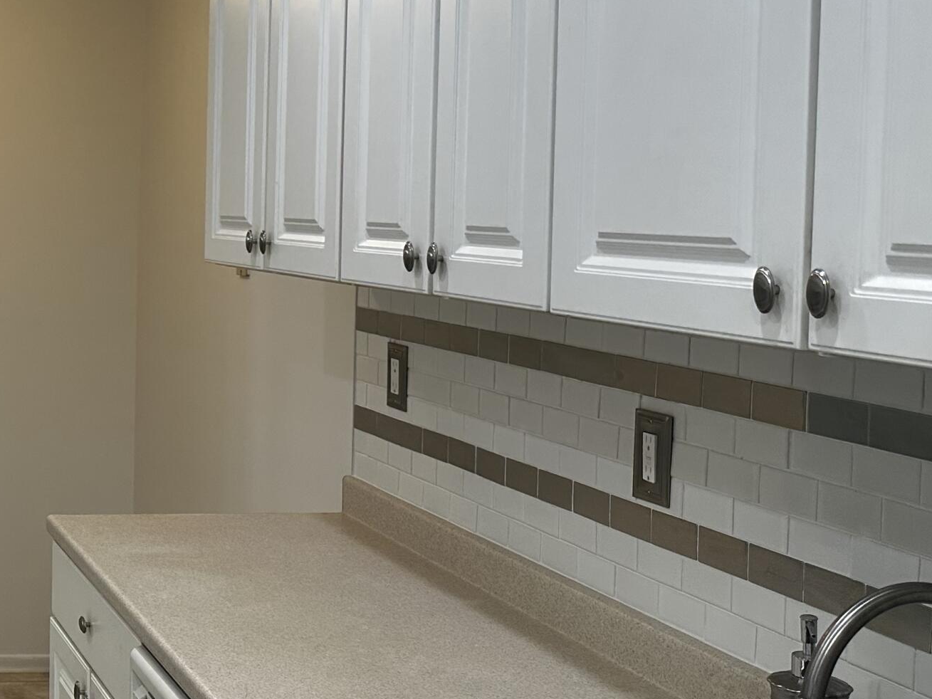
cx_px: -44
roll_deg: -1.3
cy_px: 251
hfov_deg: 31.7
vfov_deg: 26.5
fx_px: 1481
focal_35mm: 55
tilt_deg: -2.4
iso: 160
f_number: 1.78
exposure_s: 1/120
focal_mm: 6.86
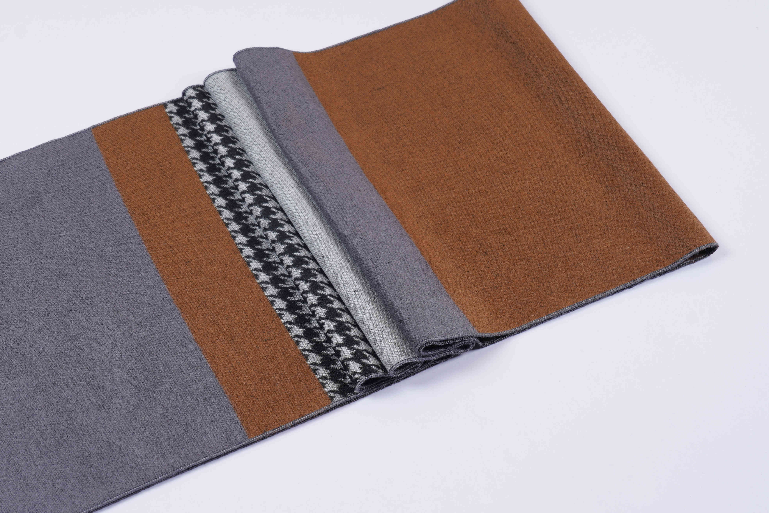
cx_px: 301
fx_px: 1196
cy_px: 277
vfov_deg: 24.2
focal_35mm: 56
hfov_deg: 35.5
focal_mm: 39
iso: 100
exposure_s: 1/125
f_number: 8
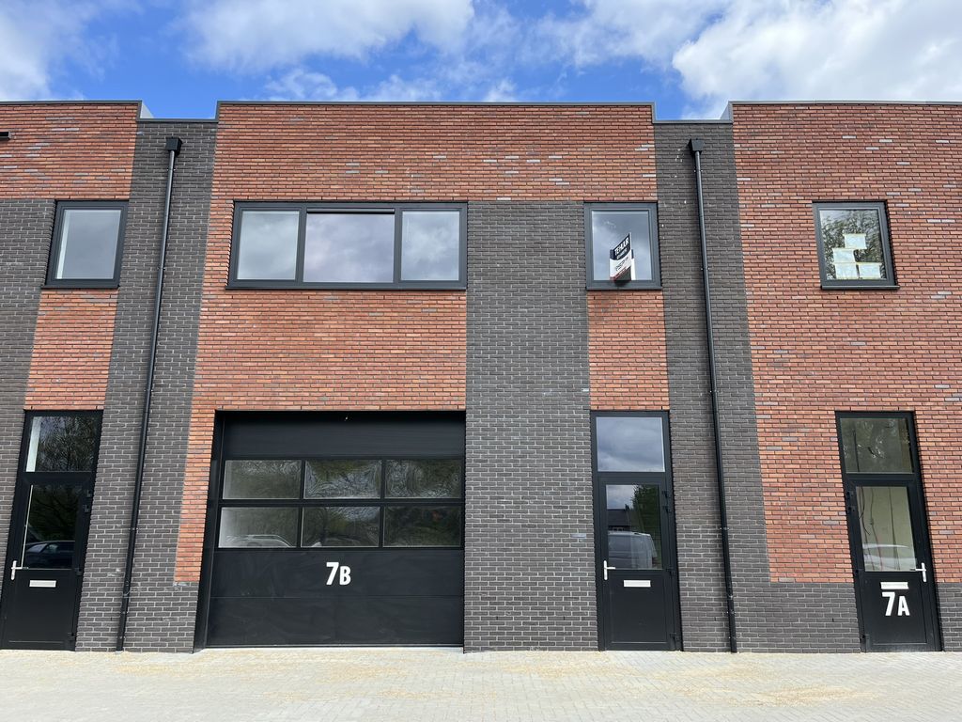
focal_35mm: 26
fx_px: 723
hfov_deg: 67.3
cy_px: 361
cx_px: 481
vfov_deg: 53.1
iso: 50
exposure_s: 1/1266
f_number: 1.6
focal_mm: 5.1
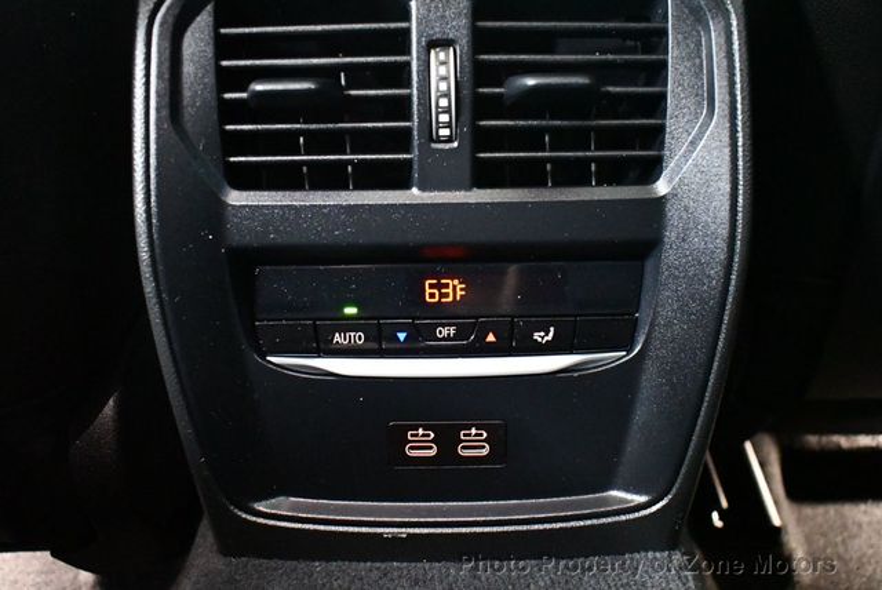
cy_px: 295
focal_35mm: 36
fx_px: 883
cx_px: 441
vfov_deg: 36.9
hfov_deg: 53.1
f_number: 3.5
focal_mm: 18
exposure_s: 1/30
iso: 12800
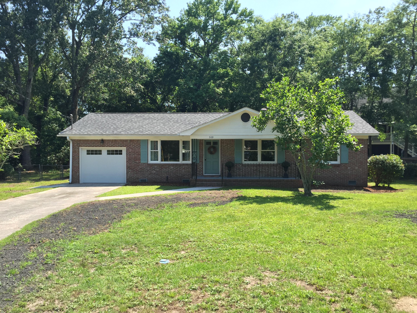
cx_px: 208
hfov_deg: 61.7
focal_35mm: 29
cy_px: 156
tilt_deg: -0.6
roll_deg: -0.5
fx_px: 349
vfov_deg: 48.2
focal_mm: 4.15
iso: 32
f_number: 2.2
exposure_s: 1/732
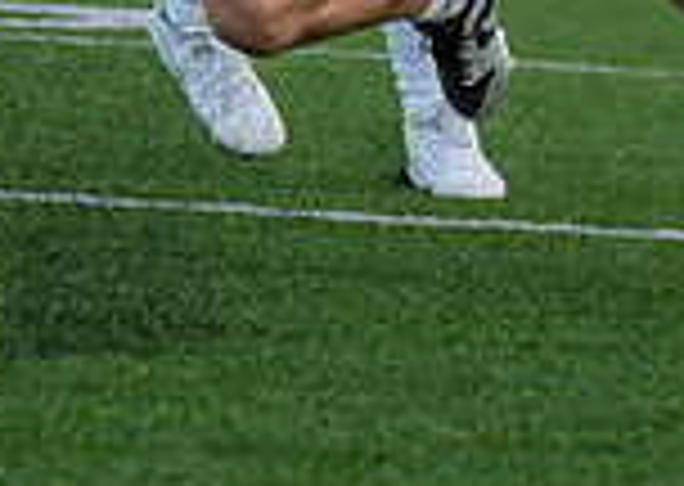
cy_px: -395
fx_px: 9056
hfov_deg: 4.3
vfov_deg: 3.1
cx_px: 972
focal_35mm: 467
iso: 160
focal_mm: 72
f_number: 2.8
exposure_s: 1/1250
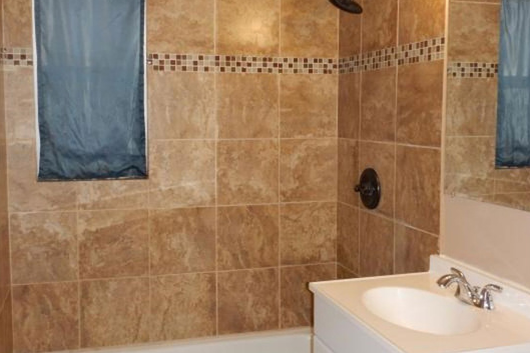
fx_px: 574
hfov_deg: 49.5
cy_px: 154
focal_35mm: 39
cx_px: 253
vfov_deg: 34.2
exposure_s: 1/30
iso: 200
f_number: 4.2
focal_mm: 5.6
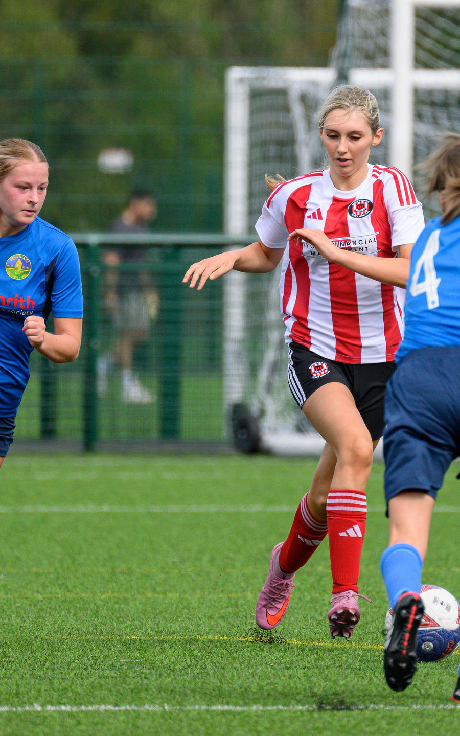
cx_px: 329
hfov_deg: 1.4
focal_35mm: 909
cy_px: 193
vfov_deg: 2.3
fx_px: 18233
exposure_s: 1/1600
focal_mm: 400
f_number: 5.6
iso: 720
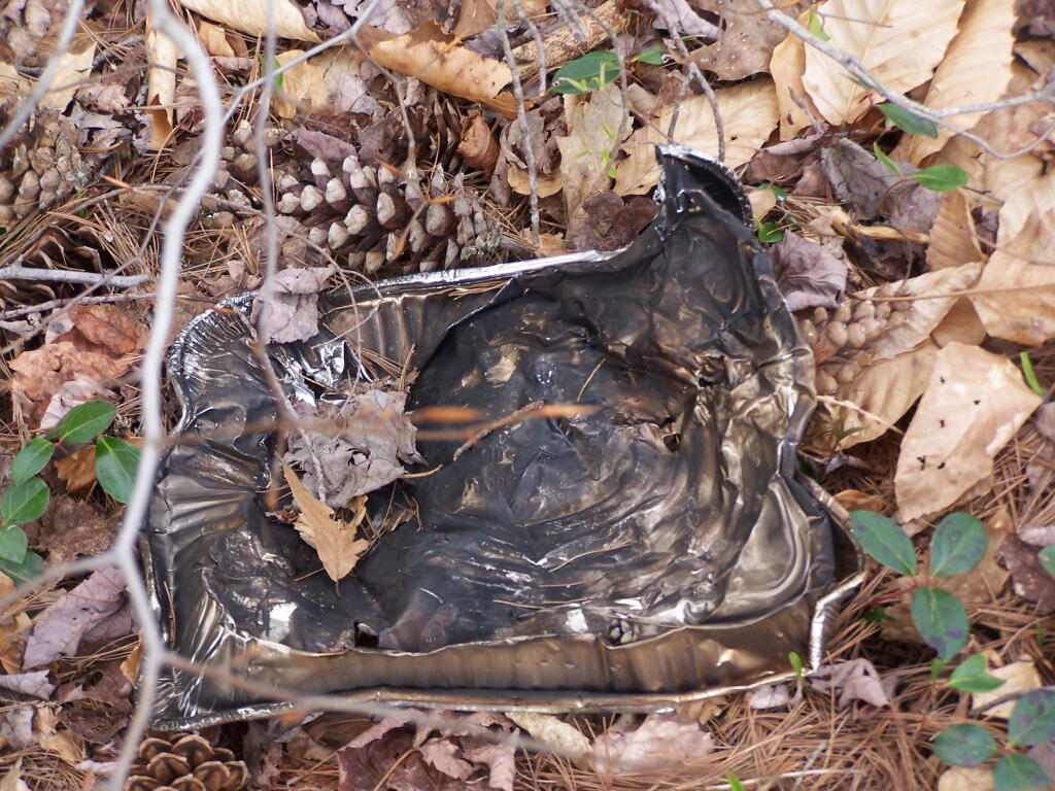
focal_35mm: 128
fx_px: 3901
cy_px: 396
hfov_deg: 15.4
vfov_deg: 11.6
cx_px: 528
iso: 80
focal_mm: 21.2
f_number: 3.2
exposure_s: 1/100
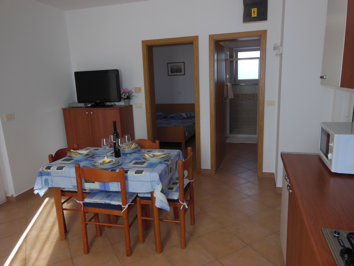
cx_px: 177
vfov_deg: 54.9
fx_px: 256
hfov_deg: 69.4
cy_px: 133
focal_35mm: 25
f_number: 3.5
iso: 125
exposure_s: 1/80
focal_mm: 4.5
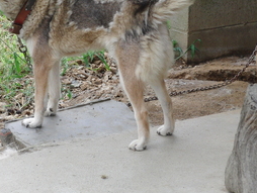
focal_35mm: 211
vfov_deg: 7.0
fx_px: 1568
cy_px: 44
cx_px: 72
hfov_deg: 9.4
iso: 100
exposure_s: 1/125
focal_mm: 23.28
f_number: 4.3
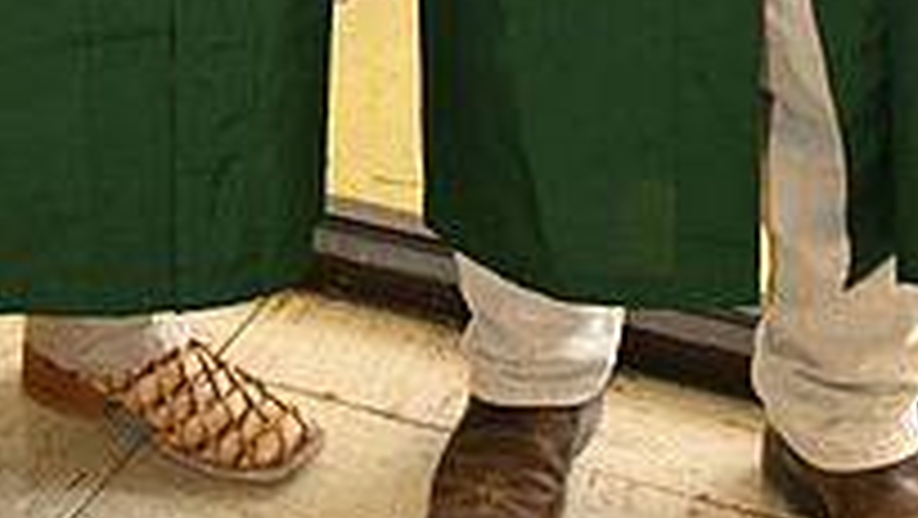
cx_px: 324
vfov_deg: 9.9
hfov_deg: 19.9
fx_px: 2606
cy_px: -748
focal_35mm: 107
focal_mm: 36
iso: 1600
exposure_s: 1/60
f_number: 5.6
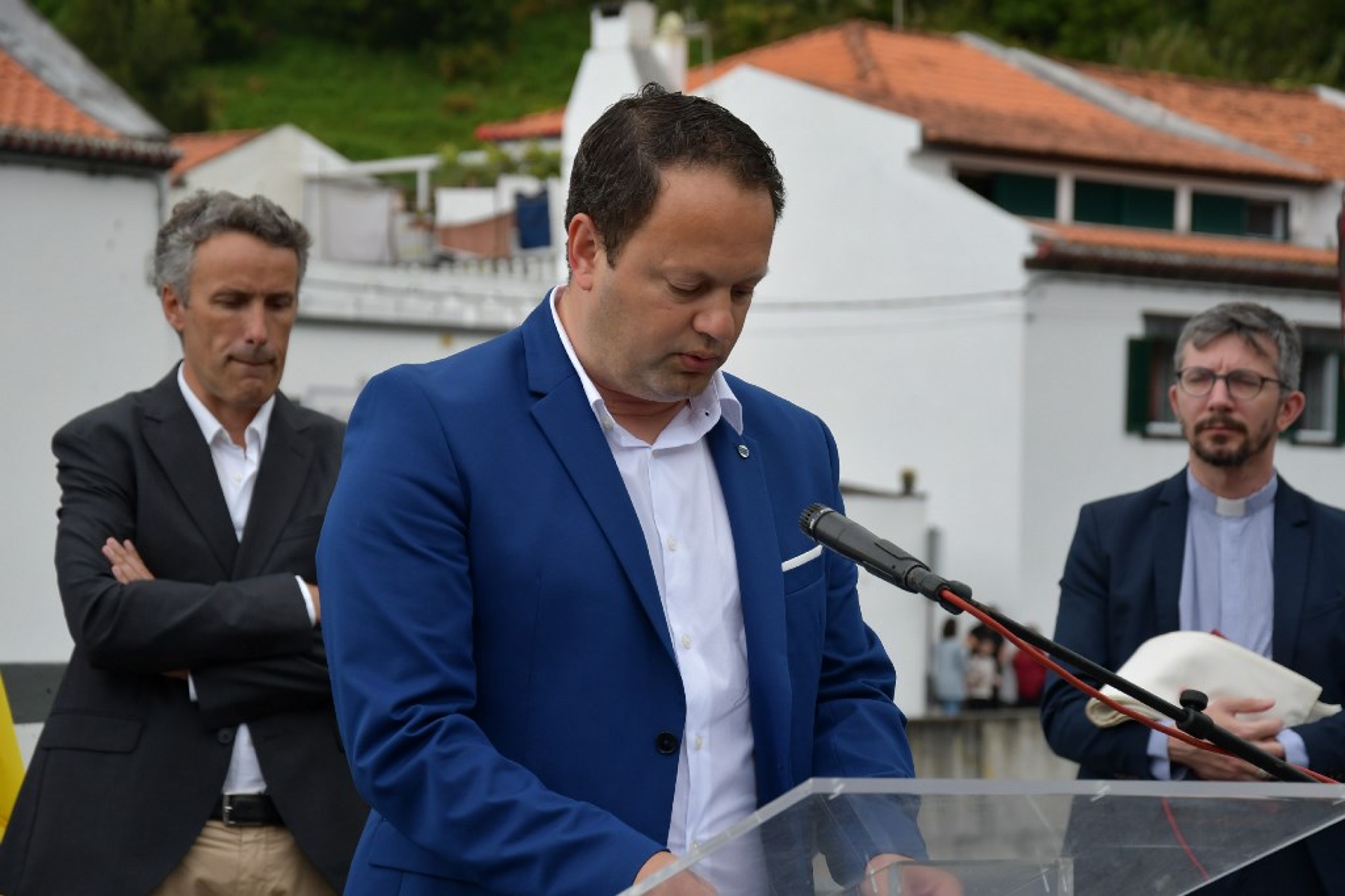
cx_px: 672
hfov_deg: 18.3
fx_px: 4183
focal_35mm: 112
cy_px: 448
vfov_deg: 12.2
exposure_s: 1/500
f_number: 5.3
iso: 400
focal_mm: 75
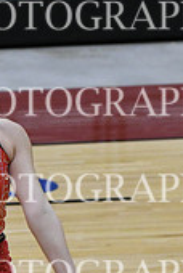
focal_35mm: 817
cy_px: 231
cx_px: -75
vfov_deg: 2.5
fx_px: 6204
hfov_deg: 1.7
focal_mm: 160
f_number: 4
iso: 5000
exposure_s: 1/500
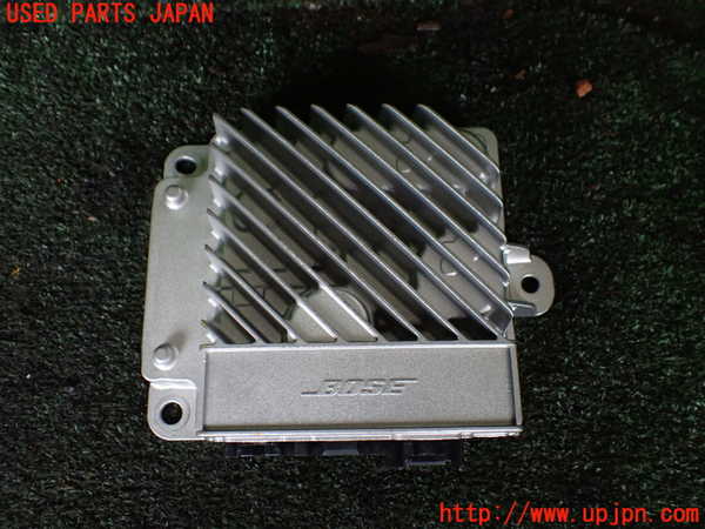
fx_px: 611
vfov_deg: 46.8
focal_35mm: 30
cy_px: 264
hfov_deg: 60.0
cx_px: 352
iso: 800
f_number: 2.3
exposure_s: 1/125
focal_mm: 5.4
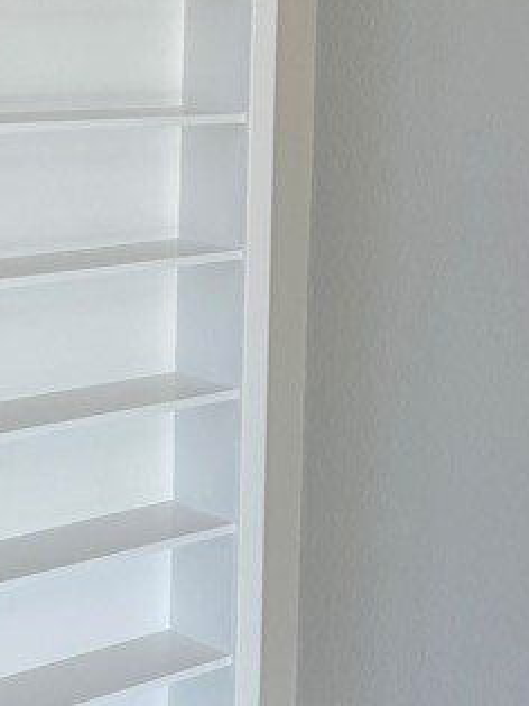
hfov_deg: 16.1
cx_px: 126
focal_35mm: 91
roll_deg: -1.3
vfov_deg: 21.3
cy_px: 168
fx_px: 1855
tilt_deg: -5.5
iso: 25
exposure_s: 1/121
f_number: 1.8
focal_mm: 3.99
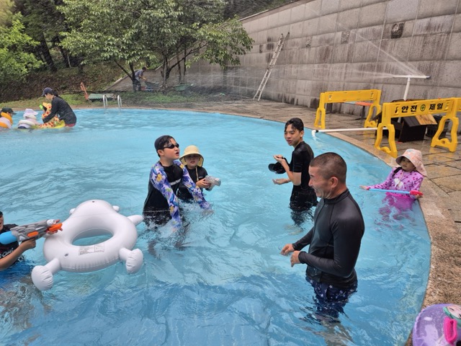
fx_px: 306
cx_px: 230
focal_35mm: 23
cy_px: 173
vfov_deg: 58.9
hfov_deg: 73.9
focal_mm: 5.4
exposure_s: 1/180
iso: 32
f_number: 1.8
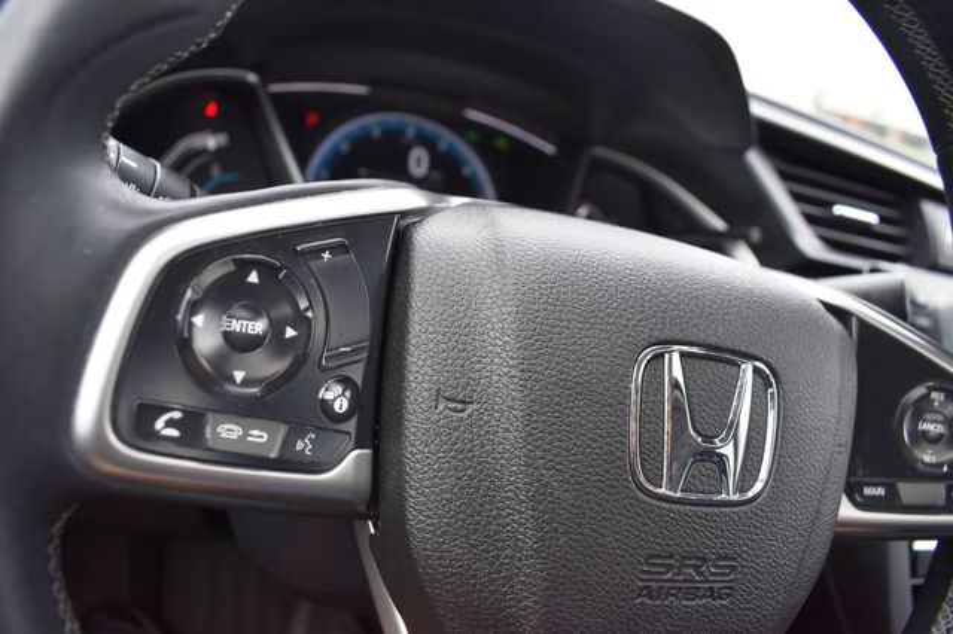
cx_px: 476
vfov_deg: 47.9
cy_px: 317
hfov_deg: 67.4
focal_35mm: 27
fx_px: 714
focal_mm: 18
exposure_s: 1/250
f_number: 4.5
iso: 400
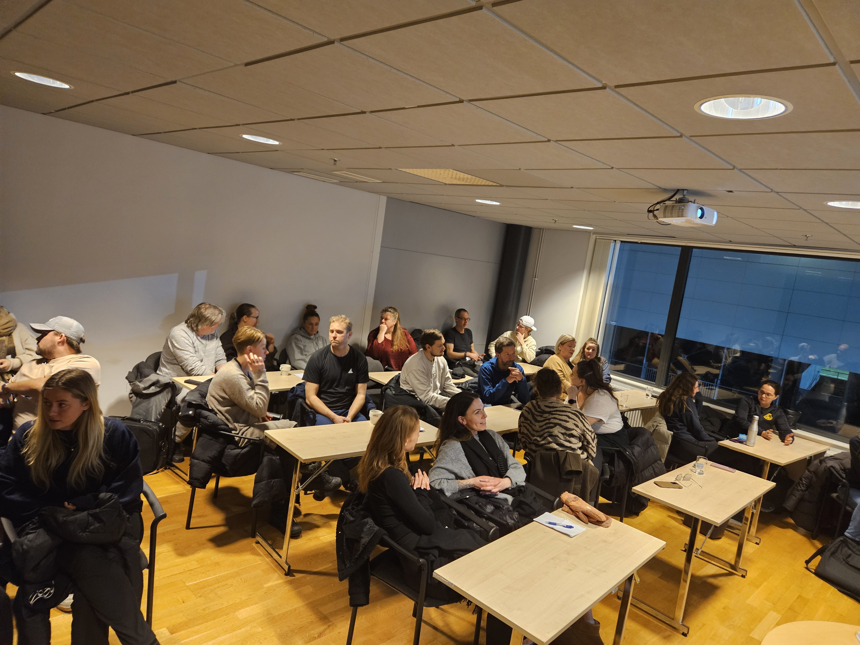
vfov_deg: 58.9
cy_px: 322
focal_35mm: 23
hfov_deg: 73.9
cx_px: 430
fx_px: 571
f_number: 1.8
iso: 640
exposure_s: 1/60
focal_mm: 5.4
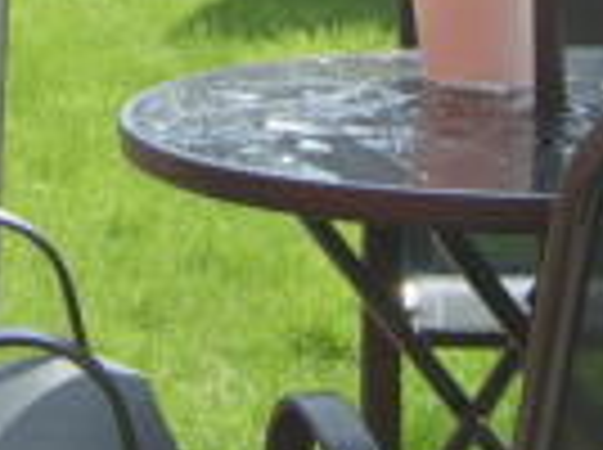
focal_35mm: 135
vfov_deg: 10.6
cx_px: 191
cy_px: -196
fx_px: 2347
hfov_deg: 14.6
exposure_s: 1/125
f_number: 5.6
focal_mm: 8.13
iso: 50
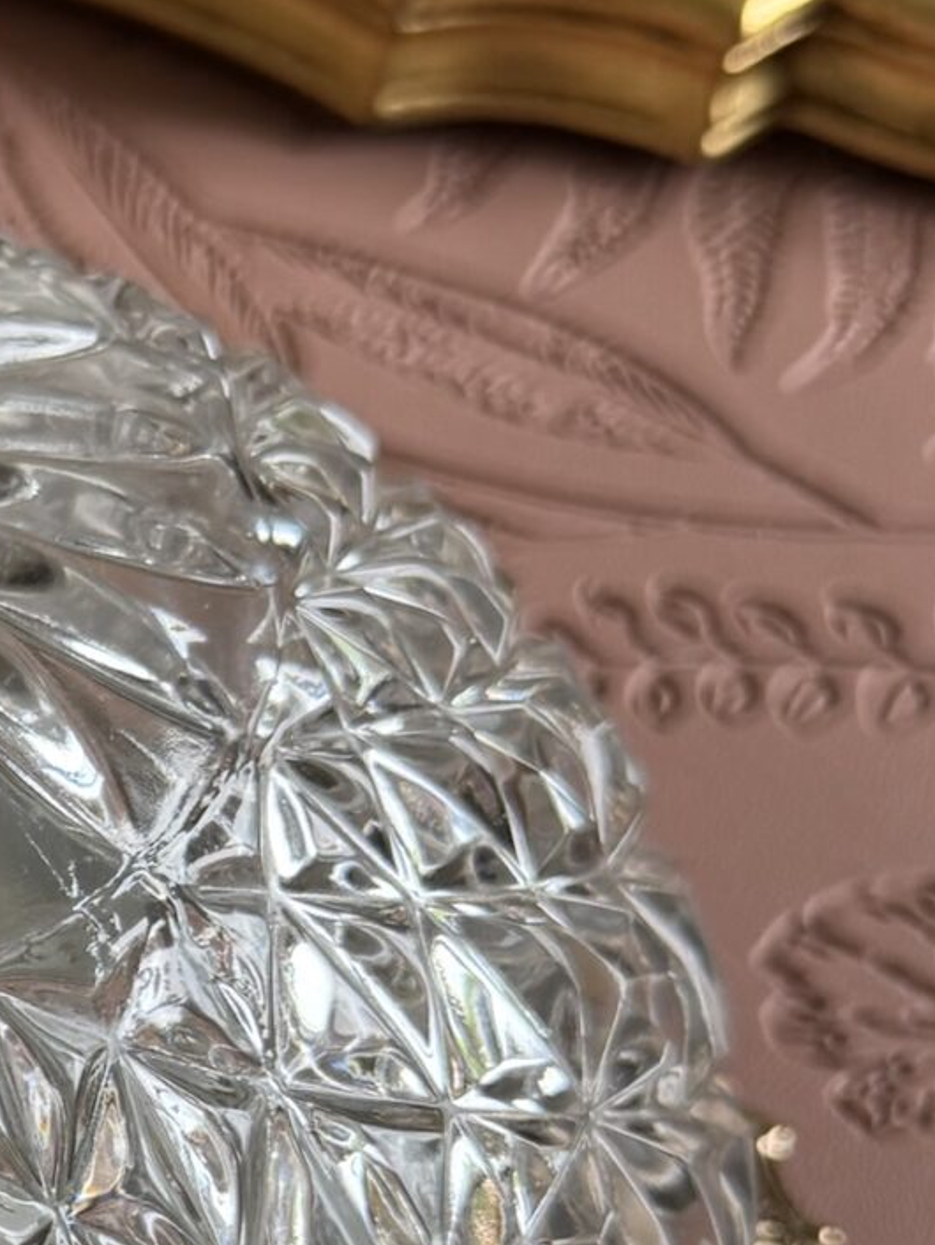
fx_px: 3131
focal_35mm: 87
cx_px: -356
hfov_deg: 15.9
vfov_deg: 22.1
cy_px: 1039
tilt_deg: -52.0
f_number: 1.78
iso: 160
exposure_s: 1/121
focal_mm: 6.76
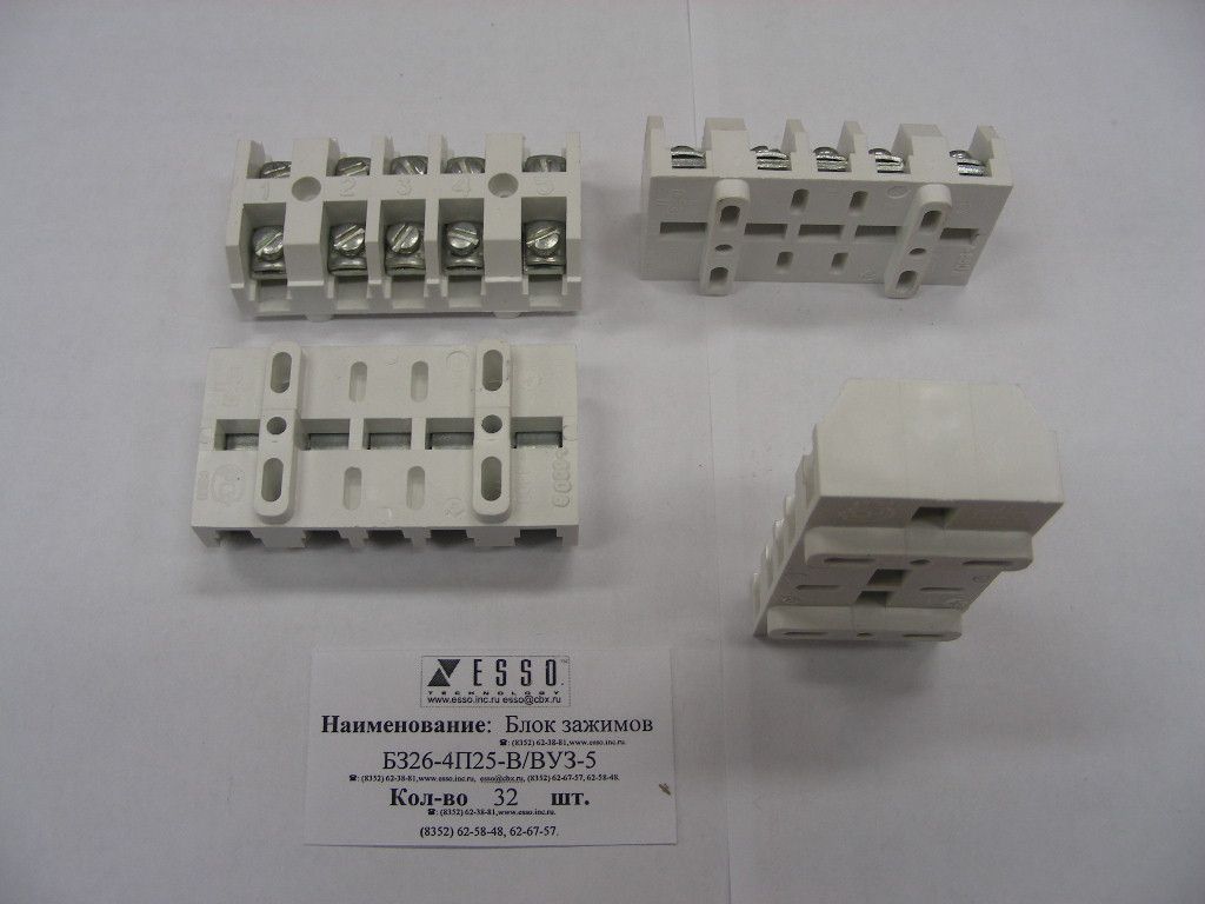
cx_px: 602
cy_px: 452
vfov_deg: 37.7
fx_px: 1323
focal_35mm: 38
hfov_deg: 49.0
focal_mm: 6.3
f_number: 3.5
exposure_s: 1/30
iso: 53
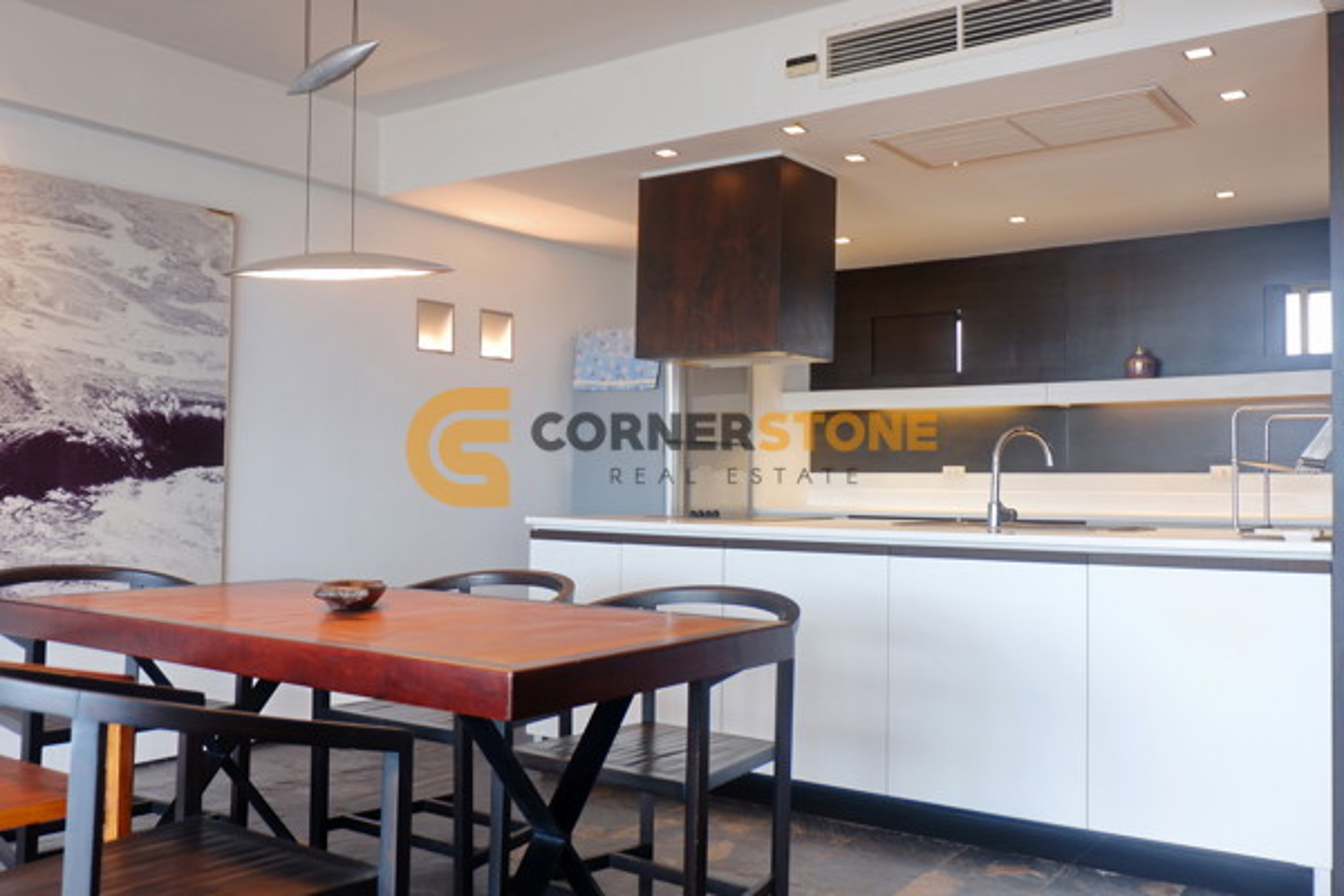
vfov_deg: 41.1
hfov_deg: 58.7
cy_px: 448
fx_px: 1195
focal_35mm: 32
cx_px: 672
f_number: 4
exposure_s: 1/50
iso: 200
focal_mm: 21.1
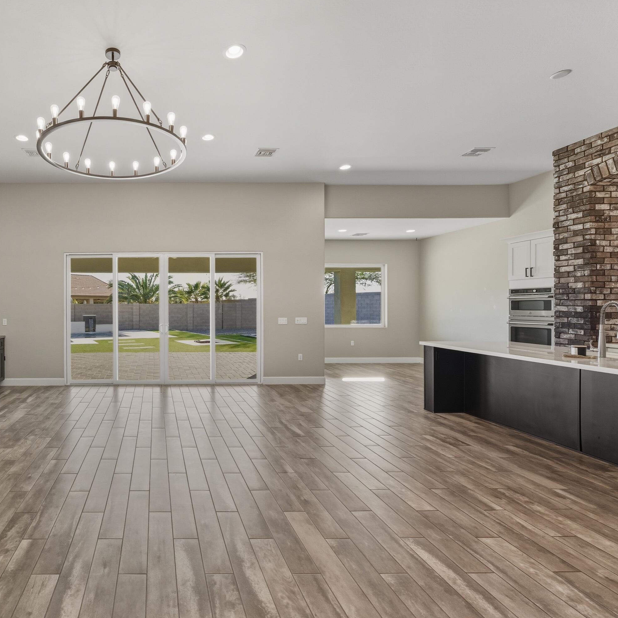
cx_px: 159
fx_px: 364
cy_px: 307
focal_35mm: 18
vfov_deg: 80.7
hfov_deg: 75.3
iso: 200
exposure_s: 1/80
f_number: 8
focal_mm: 14
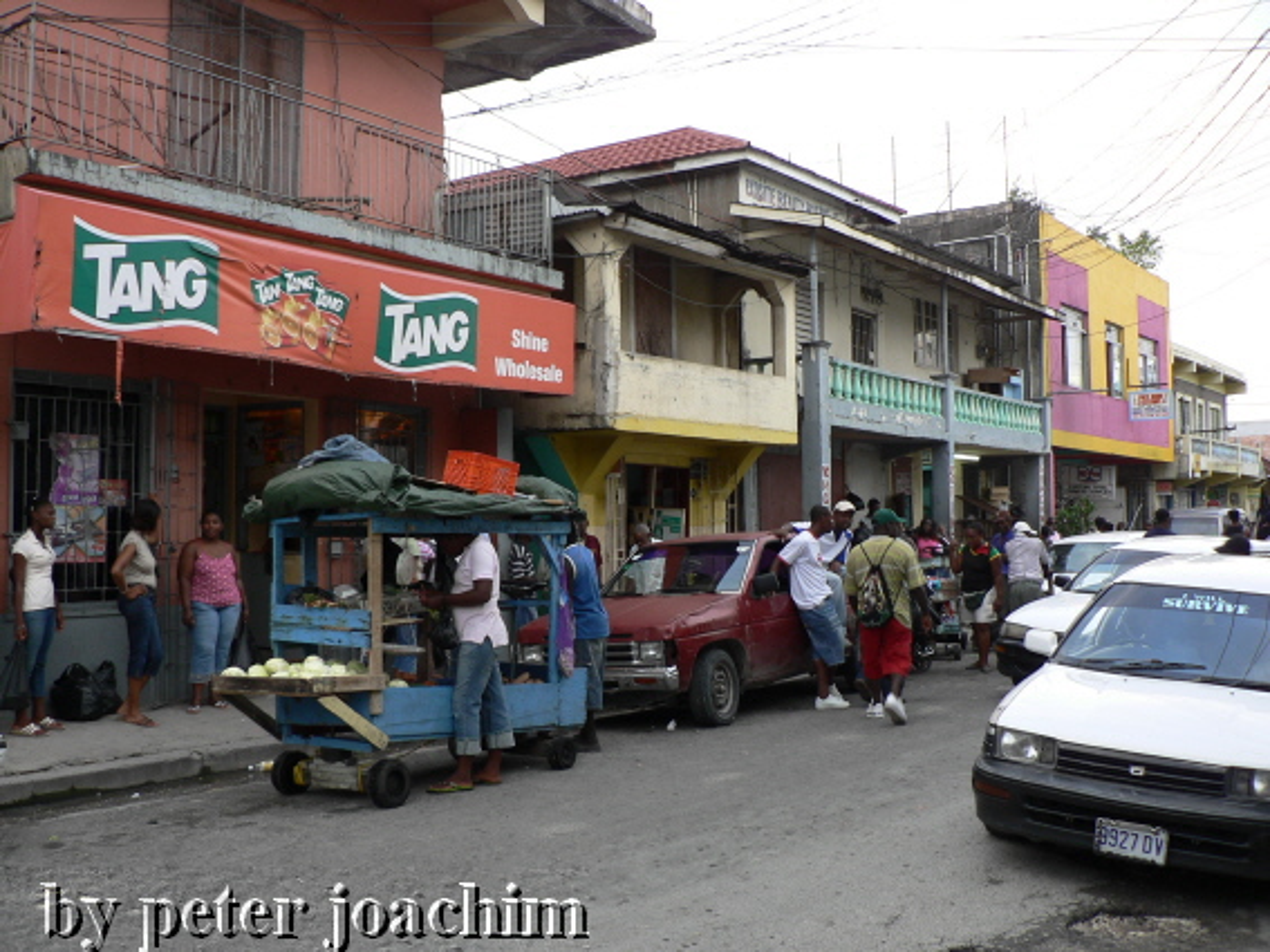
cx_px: 635
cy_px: 476
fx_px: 1284
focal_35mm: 35
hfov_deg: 52.6
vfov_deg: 40.7
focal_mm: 6
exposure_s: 1/40
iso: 64
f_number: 2.8
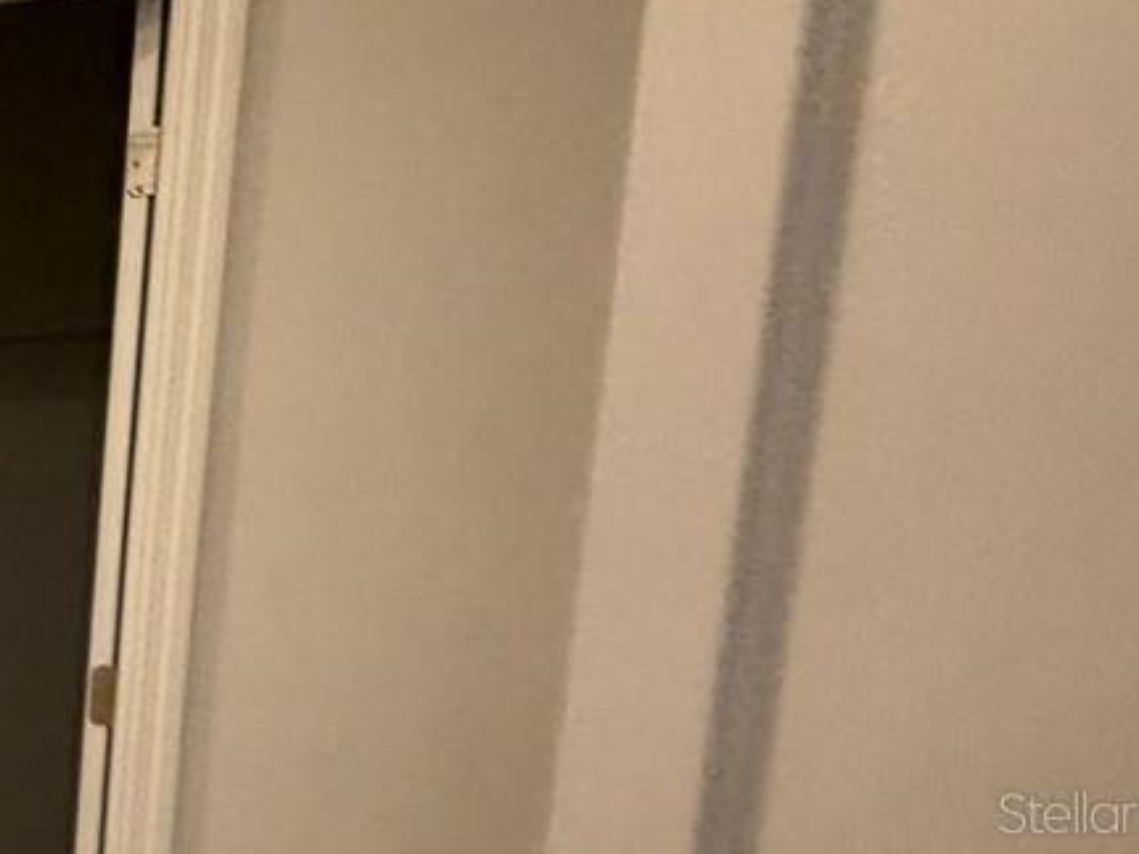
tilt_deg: -10.3
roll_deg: +0.3
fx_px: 1711
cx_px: -867
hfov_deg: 22.7
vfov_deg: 26.8
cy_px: 812
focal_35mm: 52
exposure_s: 1/120
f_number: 2.2
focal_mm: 2.22
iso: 250
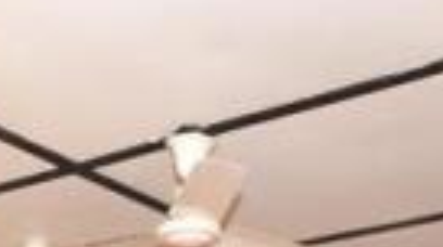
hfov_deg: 26.8
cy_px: 466
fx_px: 891
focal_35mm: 76
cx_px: 33
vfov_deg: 13.8
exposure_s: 1/200
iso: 640
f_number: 13
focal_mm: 10
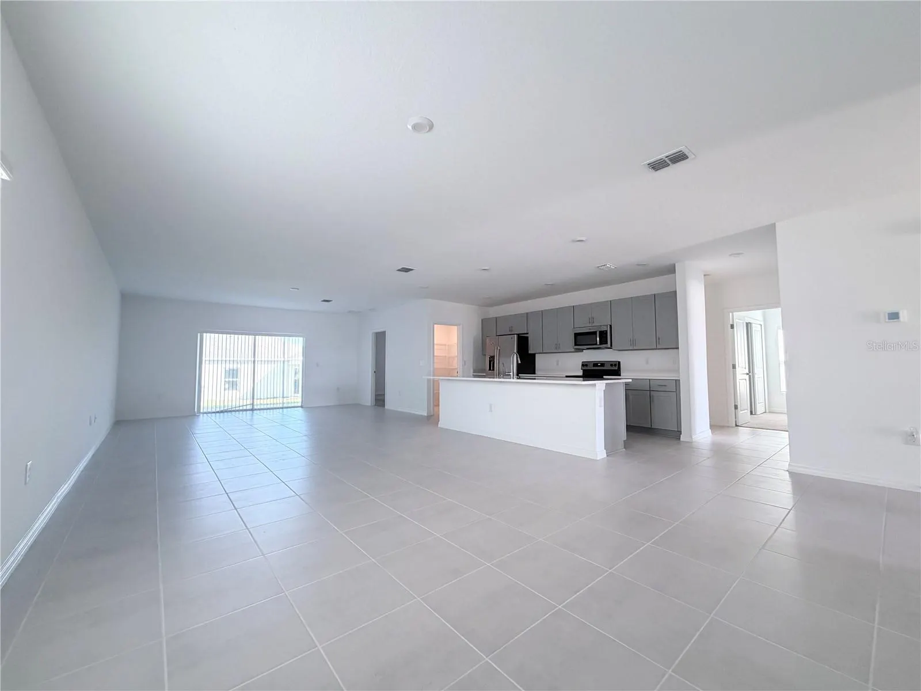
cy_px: 346
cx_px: 460
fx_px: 372
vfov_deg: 85.7
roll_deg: -0.3
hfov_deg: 102.1
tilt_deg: +3.1
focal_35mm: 14
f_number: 2.2
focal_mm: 2.22
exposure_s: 1/120
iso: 250
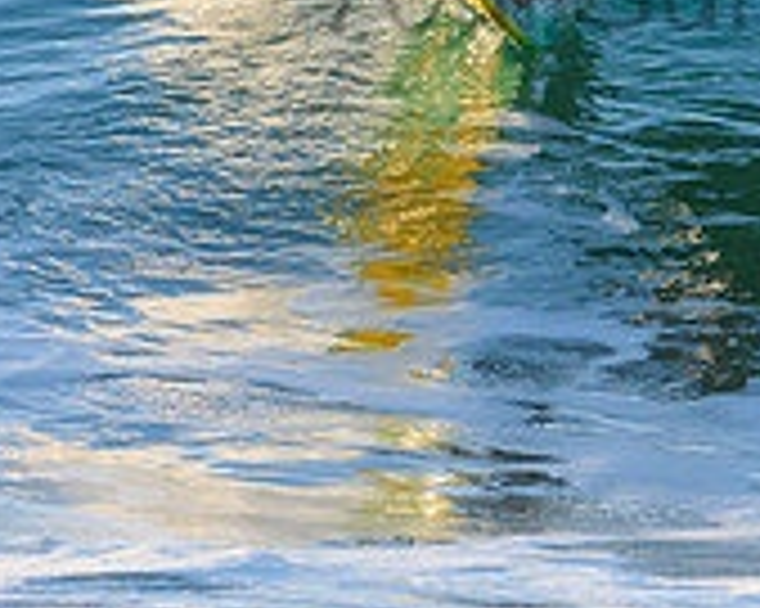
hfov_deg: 0.8
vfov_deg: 0.6
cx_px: 773
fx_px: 54199
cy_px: -74
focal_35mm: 2411
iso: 640
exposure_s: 1/1600
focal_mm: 500
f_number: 5.6
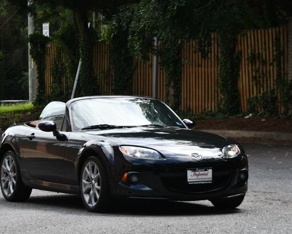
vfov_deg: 8.7
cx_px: 123
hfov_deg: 10.8
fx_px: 1538
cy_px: 117
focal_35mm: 178
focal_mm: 105
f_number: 8
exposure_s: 1/250
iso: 160
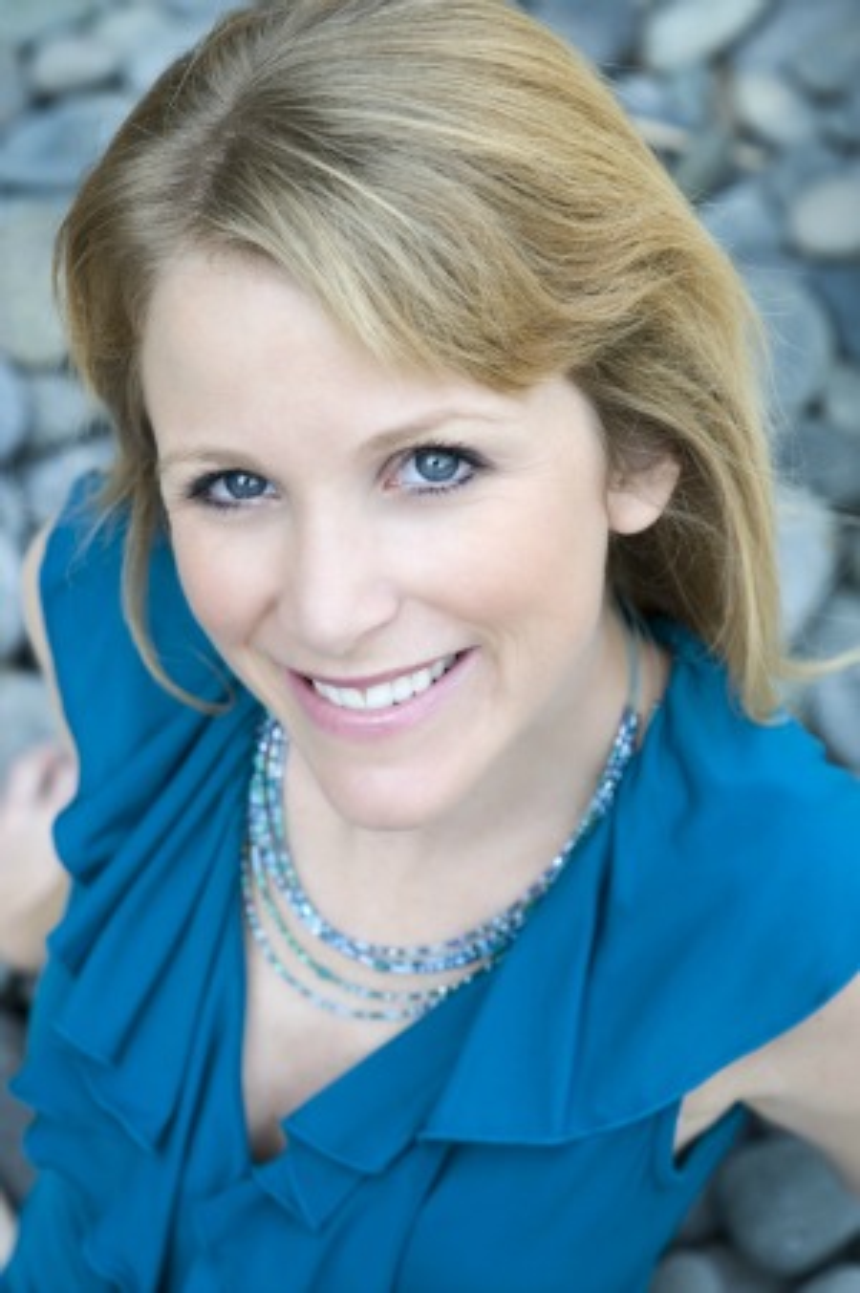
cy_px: 646
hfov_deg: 16.0
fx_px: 3050
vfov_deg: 23.9
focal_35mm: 85
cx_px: 430
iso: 320
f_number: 5.6
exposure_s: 1/125
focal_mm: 85
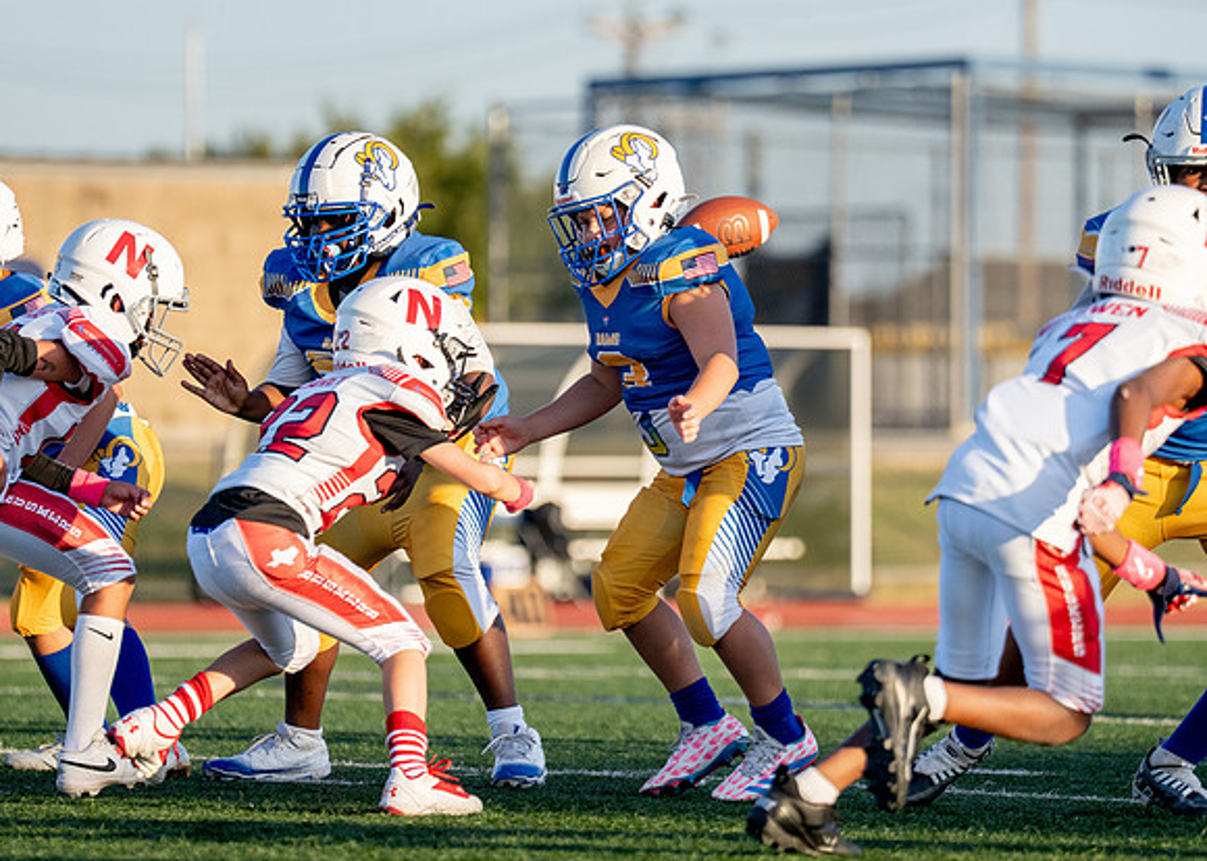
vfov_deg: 4.8
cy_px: 372
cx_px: 607
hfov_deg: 6.7
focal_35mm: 303
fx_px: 10386
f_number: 2.8
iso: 250
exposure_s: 1/3200
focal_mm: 182
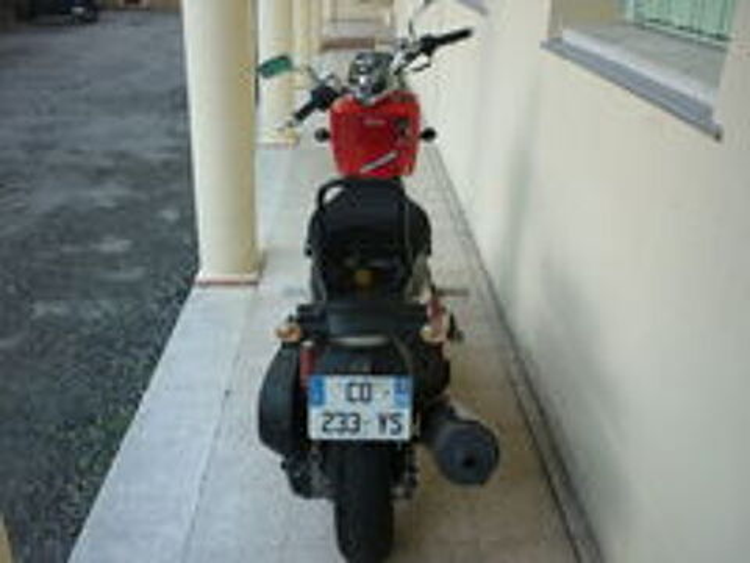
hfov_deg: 55.4
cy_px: 282
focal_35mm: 33
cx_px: 375
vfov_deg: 42.9
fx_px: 715
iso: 80
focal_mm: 5.5
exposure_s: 1/60
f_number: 2.8
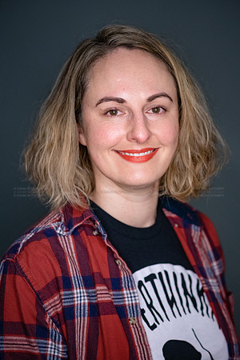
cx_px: 120
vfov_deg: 23.9
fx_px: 850
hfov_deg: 16.1
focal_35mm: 85
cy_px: 180
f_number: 3.2
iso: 2000
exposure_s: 1/320
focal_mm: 85
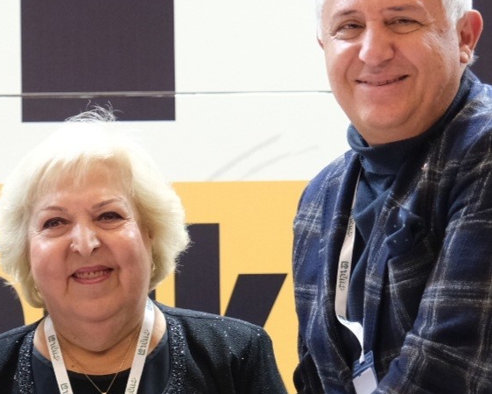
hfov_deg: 13.1
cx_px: 127
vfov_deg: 10.5
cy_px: 264
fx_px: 2141
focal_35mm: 147
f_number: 2.8
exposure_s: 1/125
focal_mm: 38.8
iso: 2000
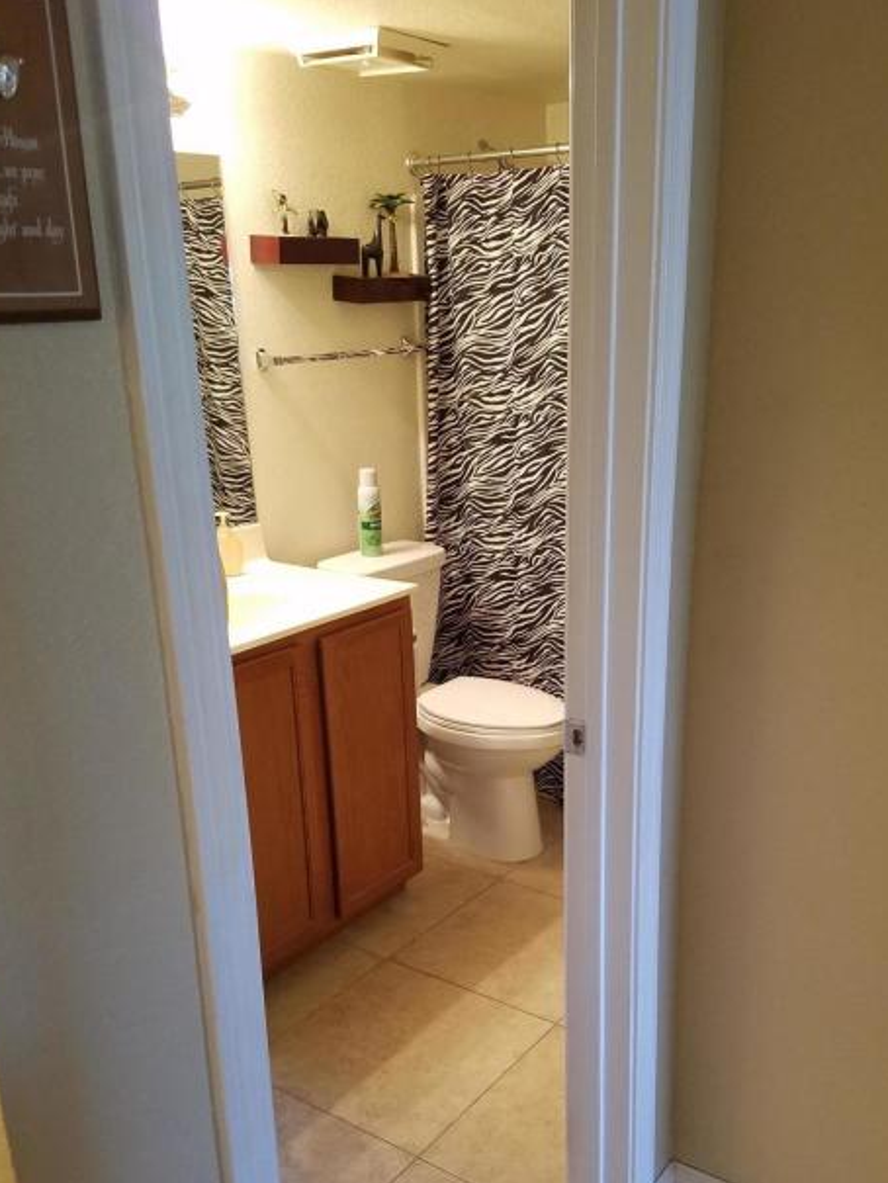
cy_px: 714
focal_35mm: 33
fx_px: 1128
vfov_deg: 54.9
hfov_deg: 42.9
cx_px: 507
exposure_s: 1/30
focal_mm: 4.2
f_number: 1.7
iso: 160
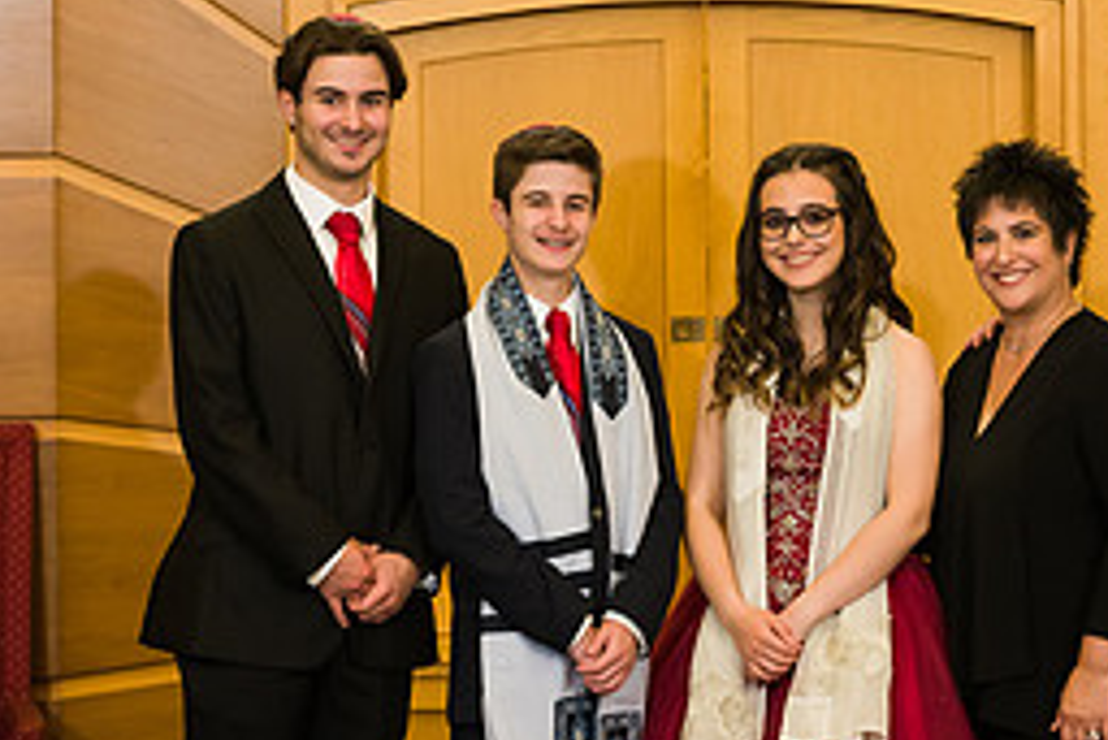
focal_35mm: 222
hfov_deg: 9.3
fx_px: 6836
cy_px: 45
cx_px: 766
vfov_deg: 6.2
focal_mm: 98
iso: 1250
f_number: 5.6
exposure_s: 1/200
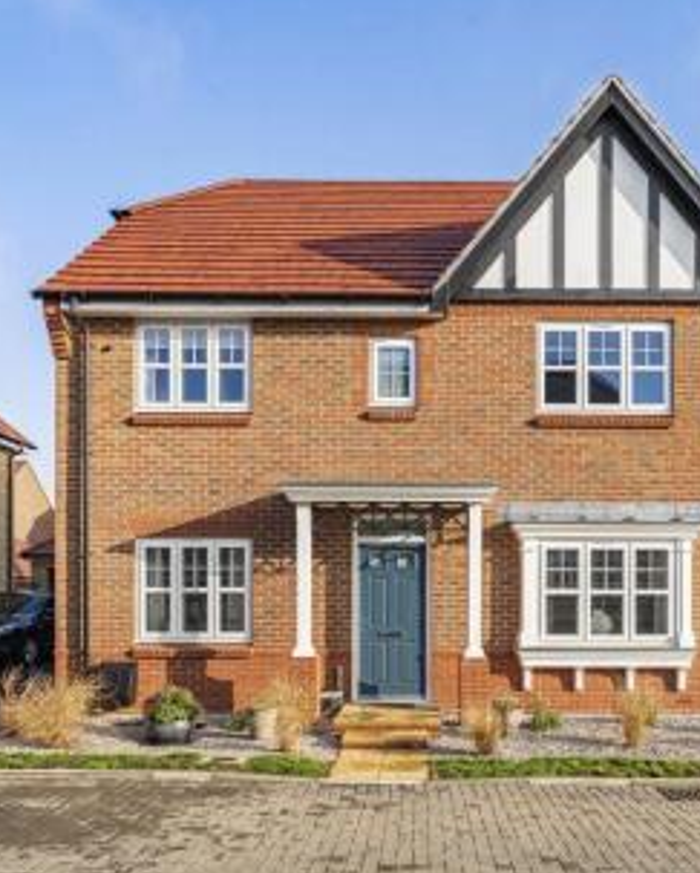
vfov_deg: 68.0
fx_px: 646
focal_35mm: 25
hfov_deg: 56.3
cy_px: 442
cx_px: 431
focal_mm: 17
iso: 640
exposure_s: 1/800
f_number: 9
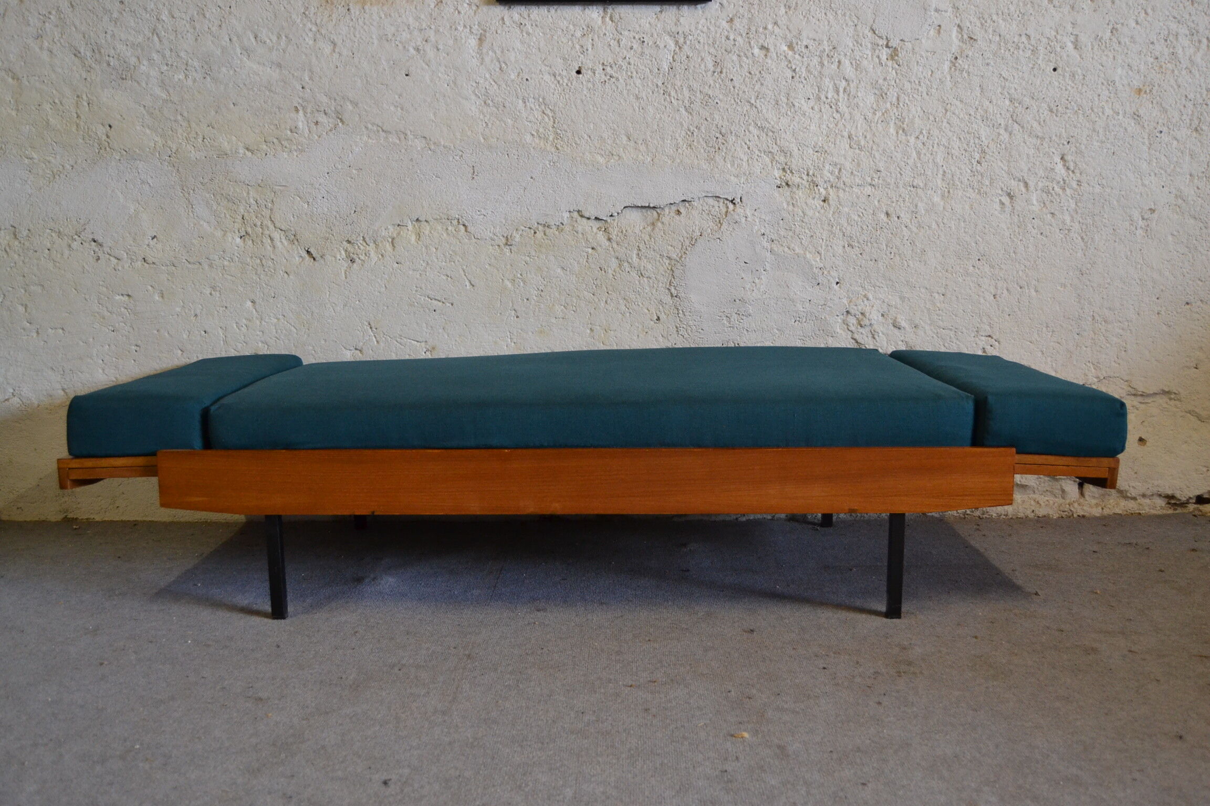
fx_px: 1109
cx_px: 605
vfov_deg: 40.0
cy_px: 403
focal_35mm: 33
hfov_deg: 57.2
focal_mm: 22
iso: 1400
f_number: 3.5
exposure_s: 1/60
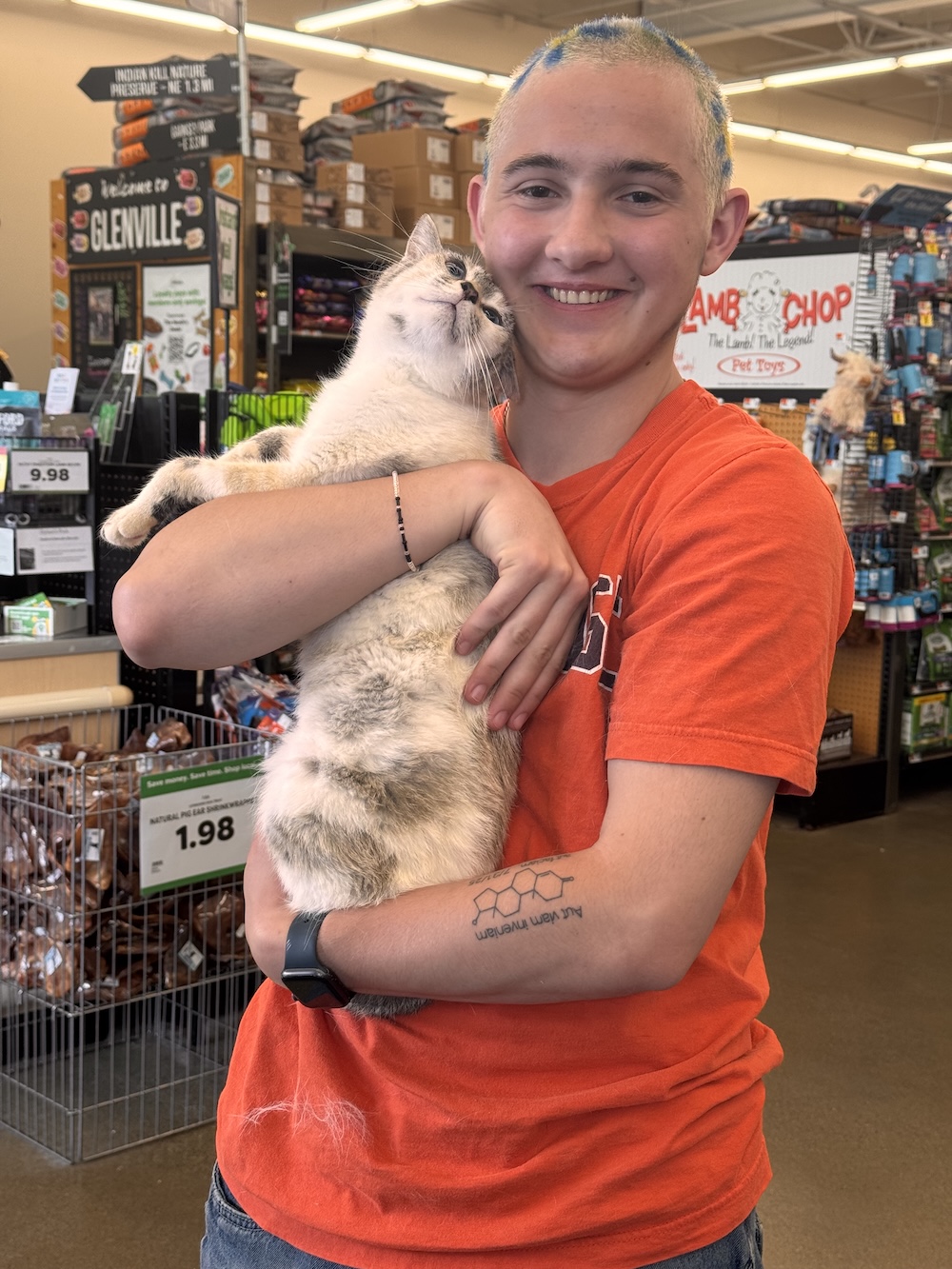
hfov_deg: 30.3
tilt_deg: -8.2
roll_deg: -1.5
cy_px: 634
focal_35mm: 48
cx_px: 476
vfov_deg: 39.7
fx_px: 1760
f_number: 1.78
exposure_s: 1/142
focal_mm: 6.76
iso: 64
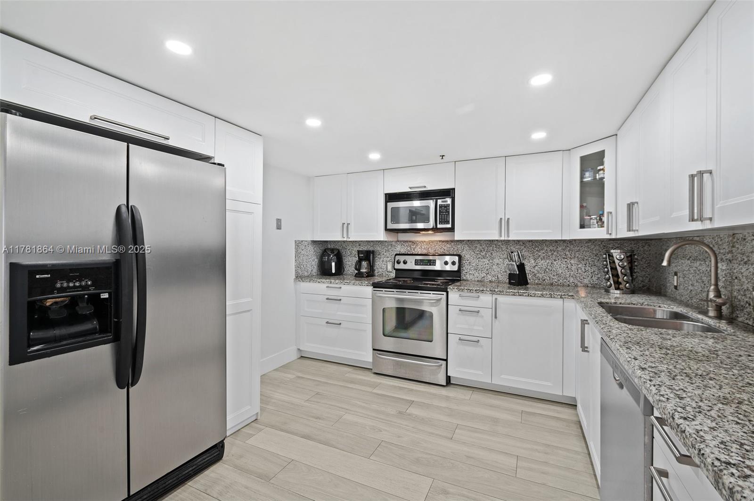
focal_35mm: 15
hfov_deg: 100.5
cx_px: 377
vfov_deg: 77.2
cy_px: 250
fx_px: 314
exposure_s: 1/2.5
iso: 200
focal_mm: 15
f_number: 8
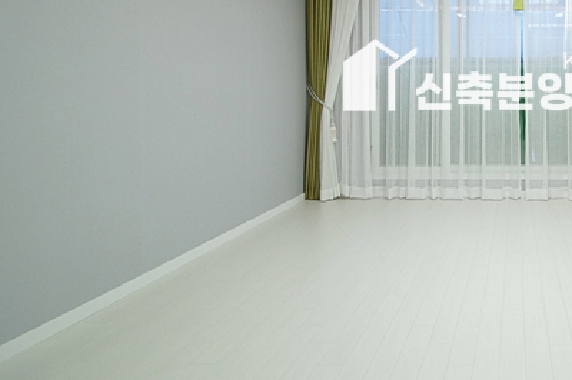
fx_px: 476
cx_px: 519
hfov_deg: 53.8
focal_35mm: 30
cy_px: 70
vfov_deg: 41.5
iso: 800
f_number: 4
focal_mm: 10
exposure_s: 1/200
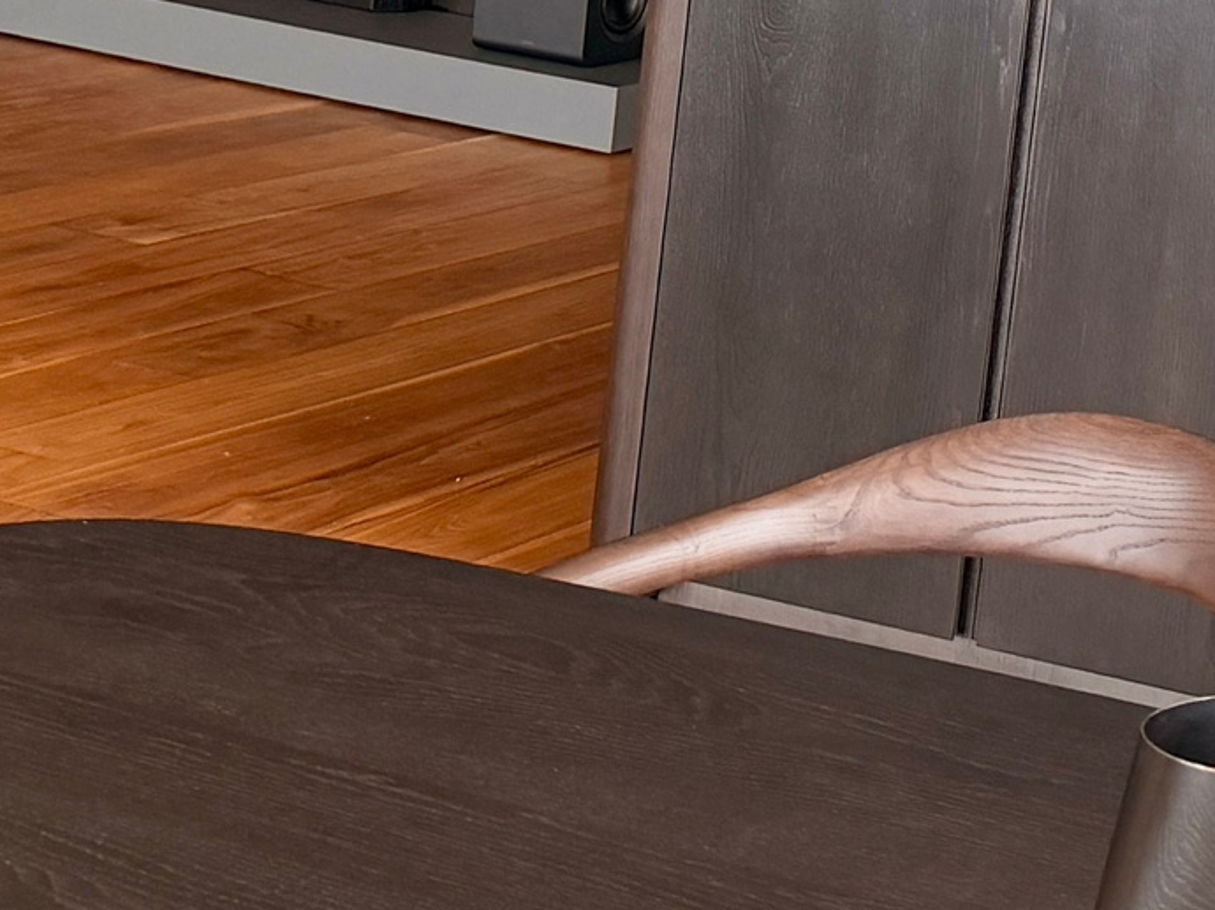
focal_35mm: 89
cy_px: -290
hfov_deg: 18.6
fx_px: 3123
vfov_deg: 15.7
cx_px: 1972
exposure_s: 1/121
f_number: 1.78
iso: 160
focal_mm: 6.76
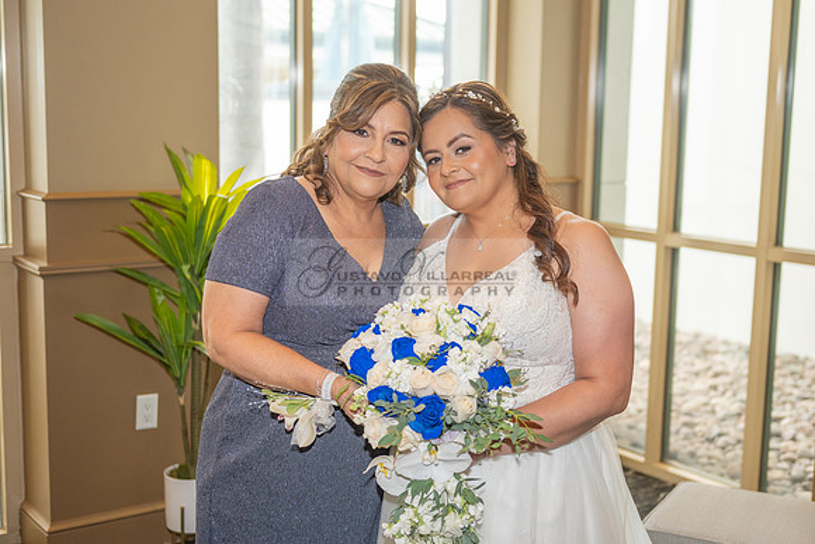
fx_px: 1091
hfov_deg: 41.0
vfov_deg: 28.0
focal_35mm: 48
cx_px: 435
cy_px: 278
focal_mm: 44
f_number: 3.2
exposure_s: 1/160
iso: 500
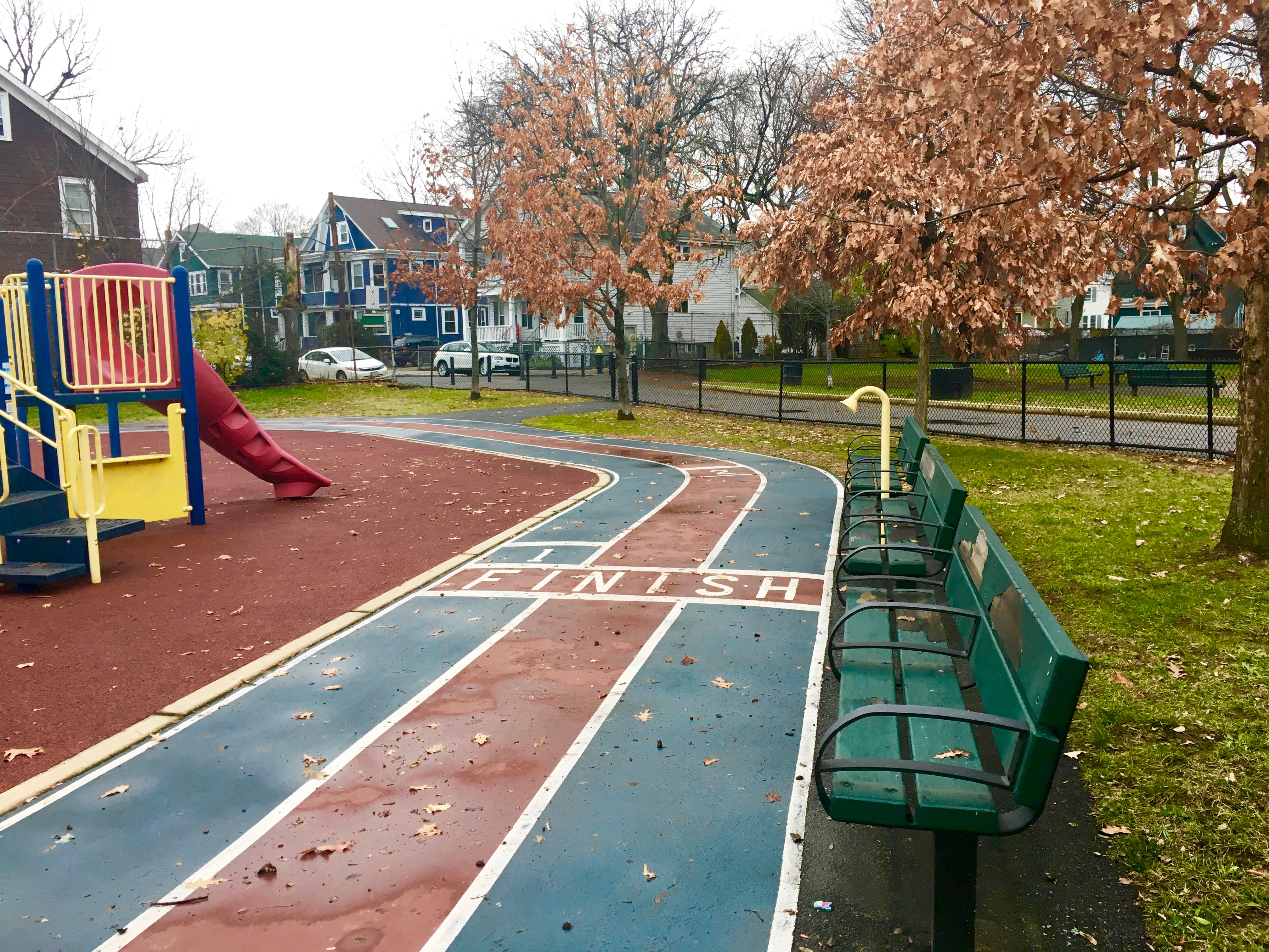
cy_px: 476
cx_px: 634
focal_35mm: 29
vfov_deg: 48.2
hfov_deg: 61.7
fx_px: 1063
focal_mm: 4.15
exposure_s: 1/40
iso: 25
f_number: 2.2
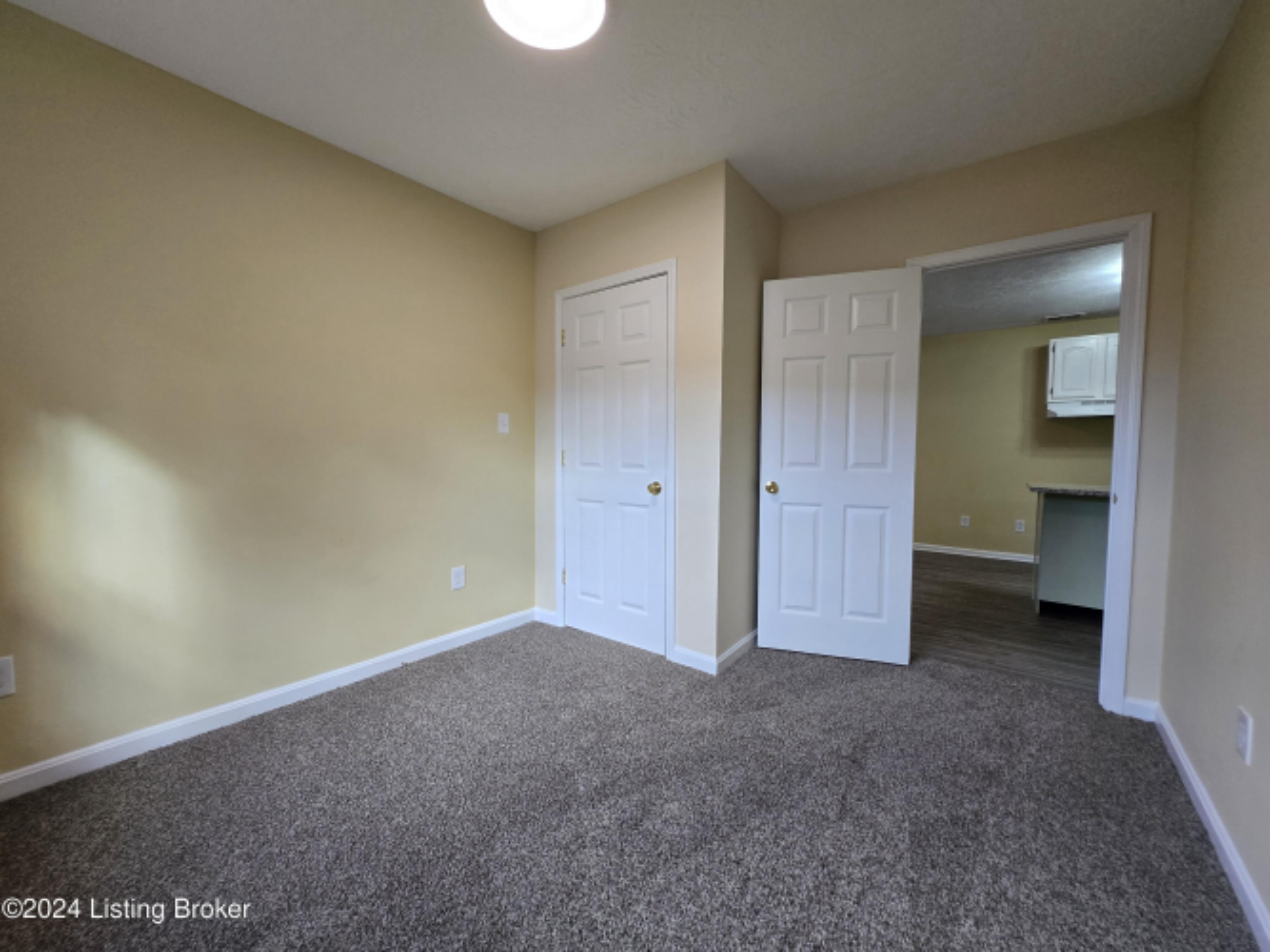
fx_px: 477
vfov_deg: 89.9
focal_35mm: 13
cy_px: 476
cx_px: 635
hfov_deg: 106.2
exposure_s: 1/60
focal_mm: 1.7
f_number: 2.2
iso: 100
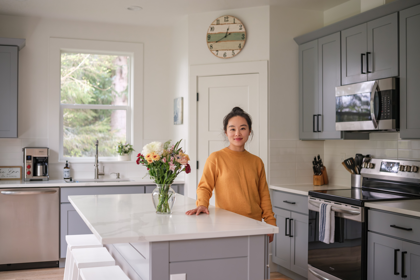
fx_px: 478
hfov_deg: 47.4
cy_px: 140
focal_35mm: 41
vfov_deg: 32.6
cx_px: 210
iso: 640
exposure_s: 1/500
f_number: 1.2
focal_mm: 27
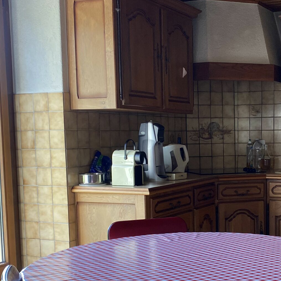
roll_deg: +0.6
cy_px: 190
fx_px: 533
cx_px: 230
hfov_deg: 28.8
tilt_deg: -5.6
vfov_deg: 29.3
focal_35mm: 58
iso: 125
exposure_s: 1/121
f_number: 1.8
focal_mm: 4.25
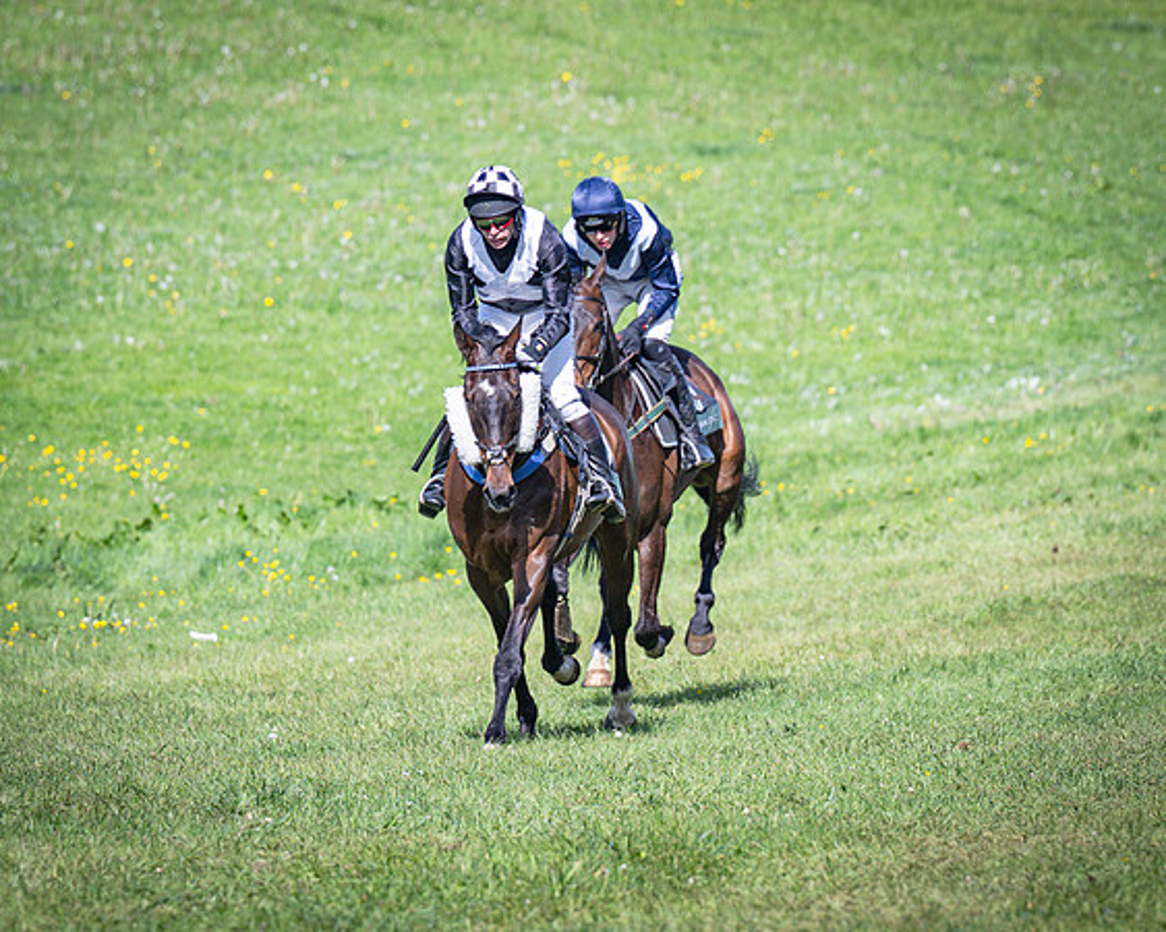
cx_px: 376
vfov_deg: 3.7
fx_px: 14608
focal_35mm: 423
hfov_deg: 4.6
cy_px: 460
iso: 400
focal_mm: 165
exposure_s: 1/2000
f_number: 4
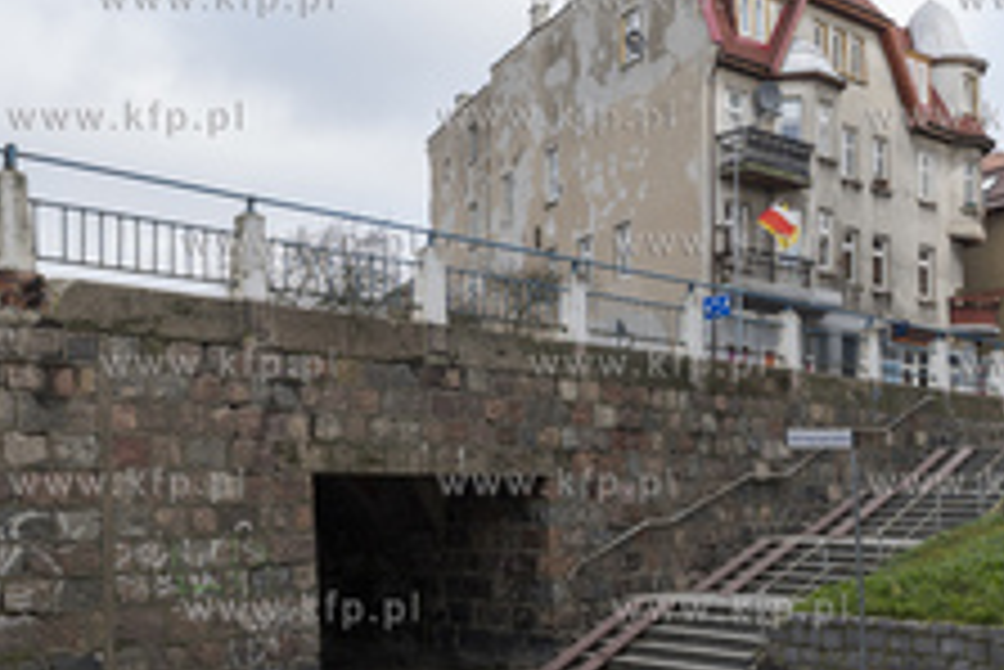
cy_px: 304
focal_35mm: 43
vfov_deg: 31.2
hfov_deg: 45.4
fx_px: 1200
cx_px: 459
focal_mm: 24
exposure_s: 1/160
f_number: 6.3
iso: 400
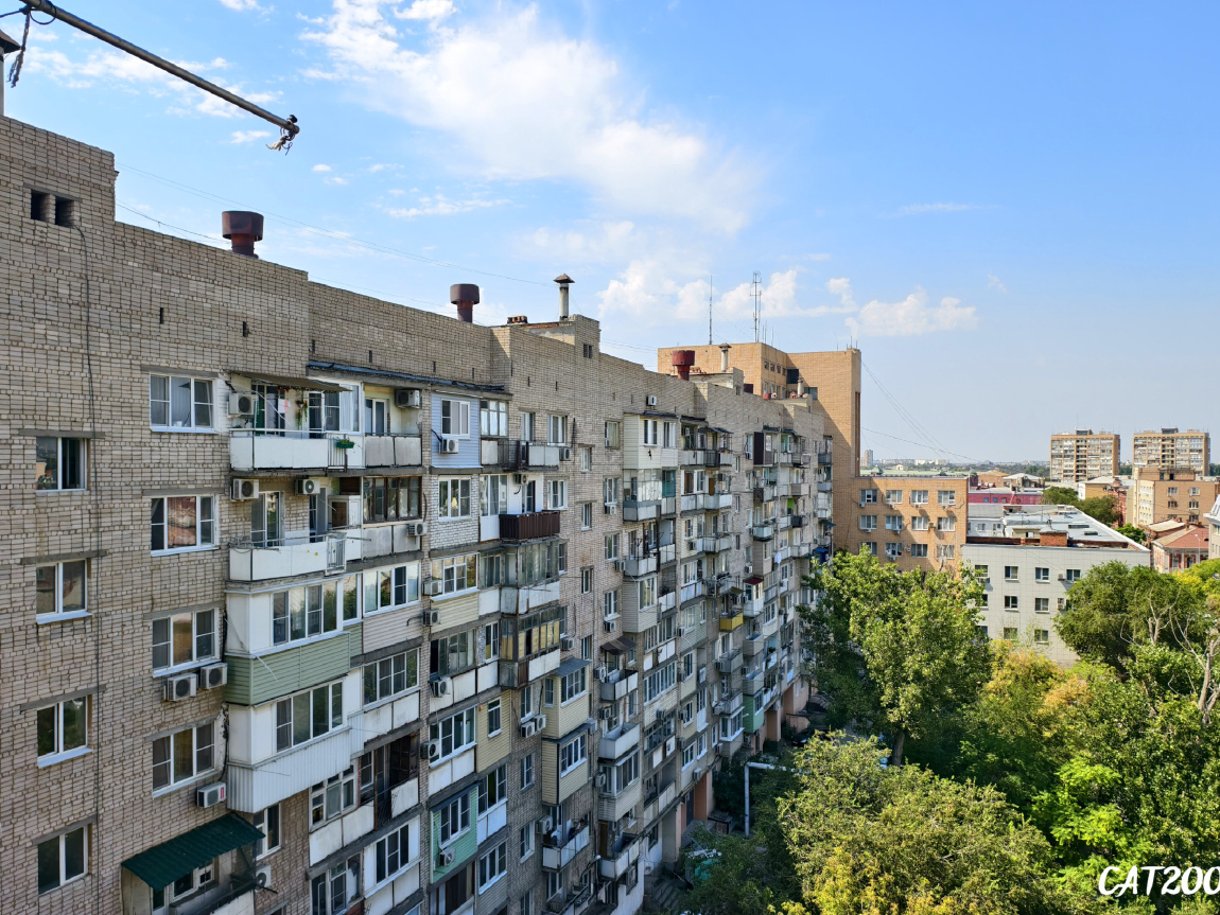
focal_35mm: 26
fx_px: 917
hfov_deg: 67.2
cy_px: 478
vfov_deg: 53.1
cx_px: 578
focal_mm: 6.54
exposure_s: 1/3378
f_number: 1.57
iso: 72
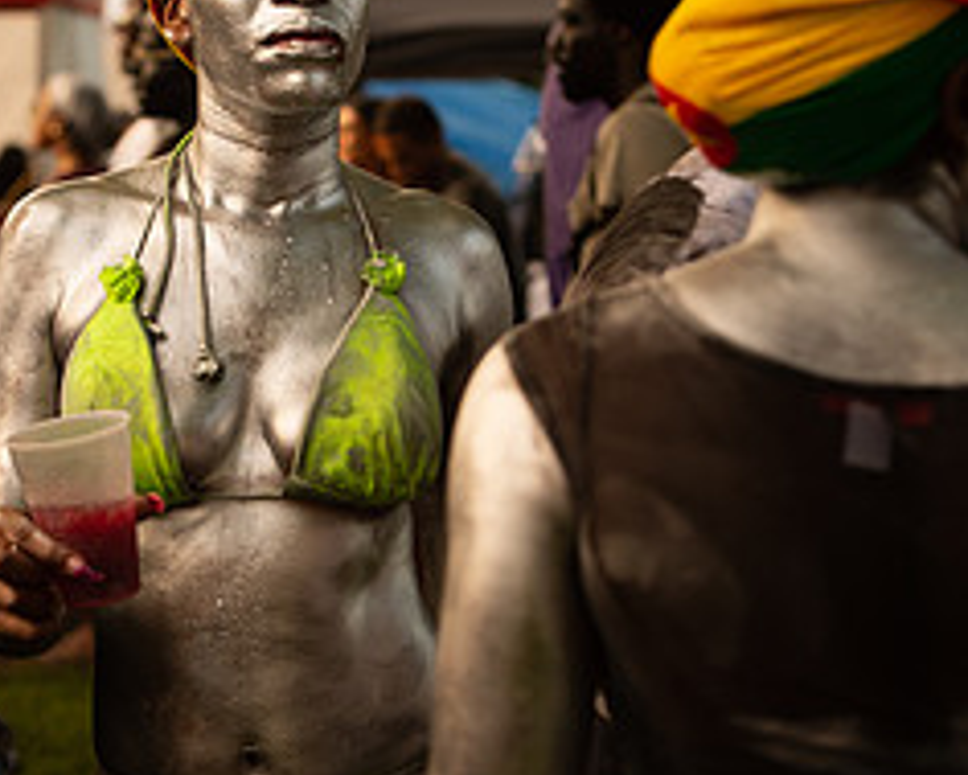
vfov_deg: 12.3
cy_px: 373
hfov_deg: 15.4
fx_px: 3583
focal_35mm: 125
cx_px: 359
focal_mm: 70
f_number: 5
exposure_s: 1/200
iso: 125
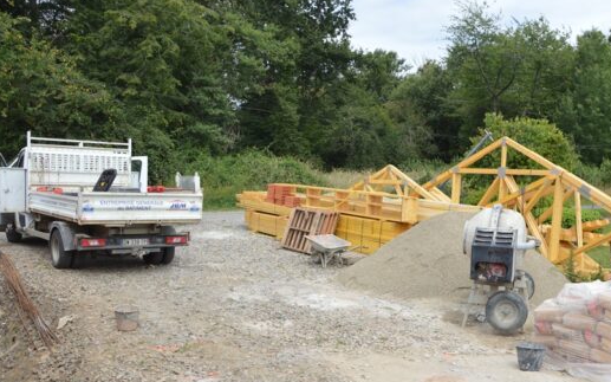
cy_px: 244
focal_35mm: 34
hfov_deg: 56.4
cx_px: 355
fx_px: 566
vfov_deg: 37.0
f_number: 8
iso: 100
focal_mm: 18
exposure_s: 1/250
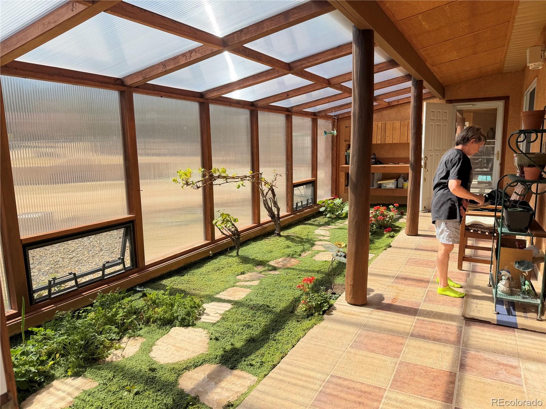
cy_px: 204
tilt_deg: -9.1
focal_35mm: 24
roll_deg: +1.4
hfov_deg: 71.6
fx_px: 379
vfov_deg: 56.8
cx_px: 273
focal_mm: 6.76
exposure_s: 1/3021
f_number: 1.78
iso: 80
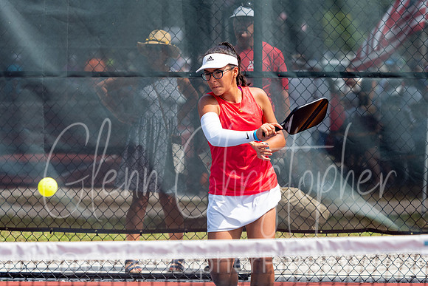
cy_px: 131
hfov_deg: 9.0
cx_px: 215
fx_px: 2716
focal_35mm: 228
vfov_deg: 6.0
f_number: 3.5
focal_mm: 106
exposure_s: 1/1600
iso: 200
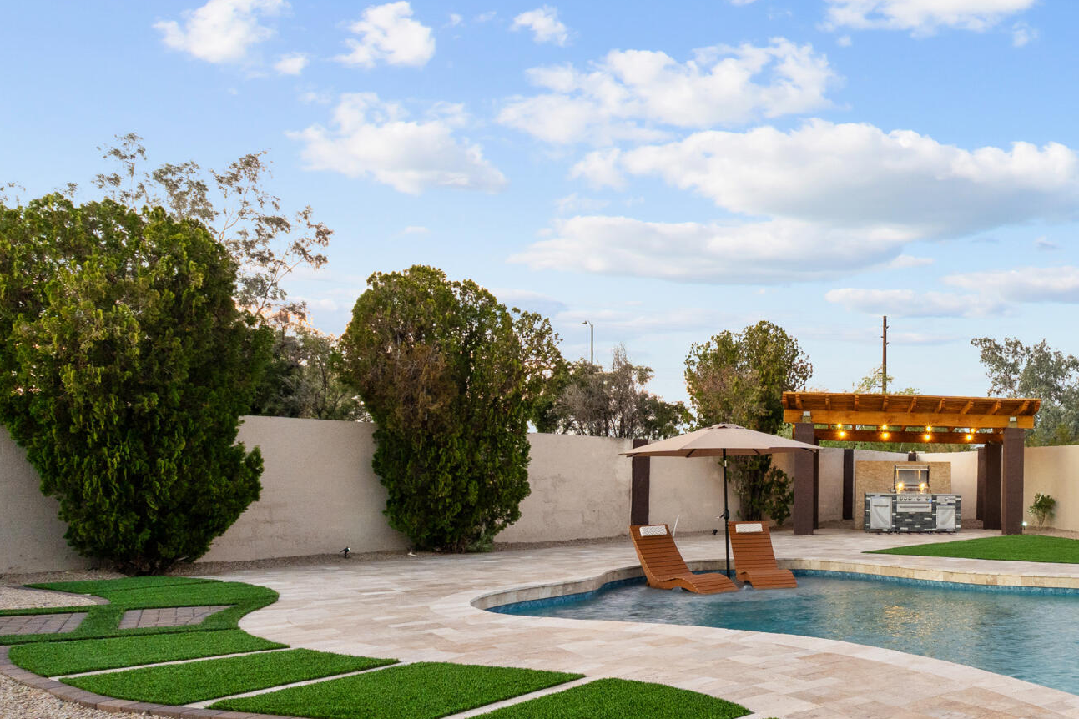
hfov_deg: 53.9
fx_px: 869
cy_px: 496
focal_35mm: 29
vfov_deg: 44.1
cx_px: 1007
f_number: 9
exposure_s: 1/3
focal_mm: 10
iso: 250
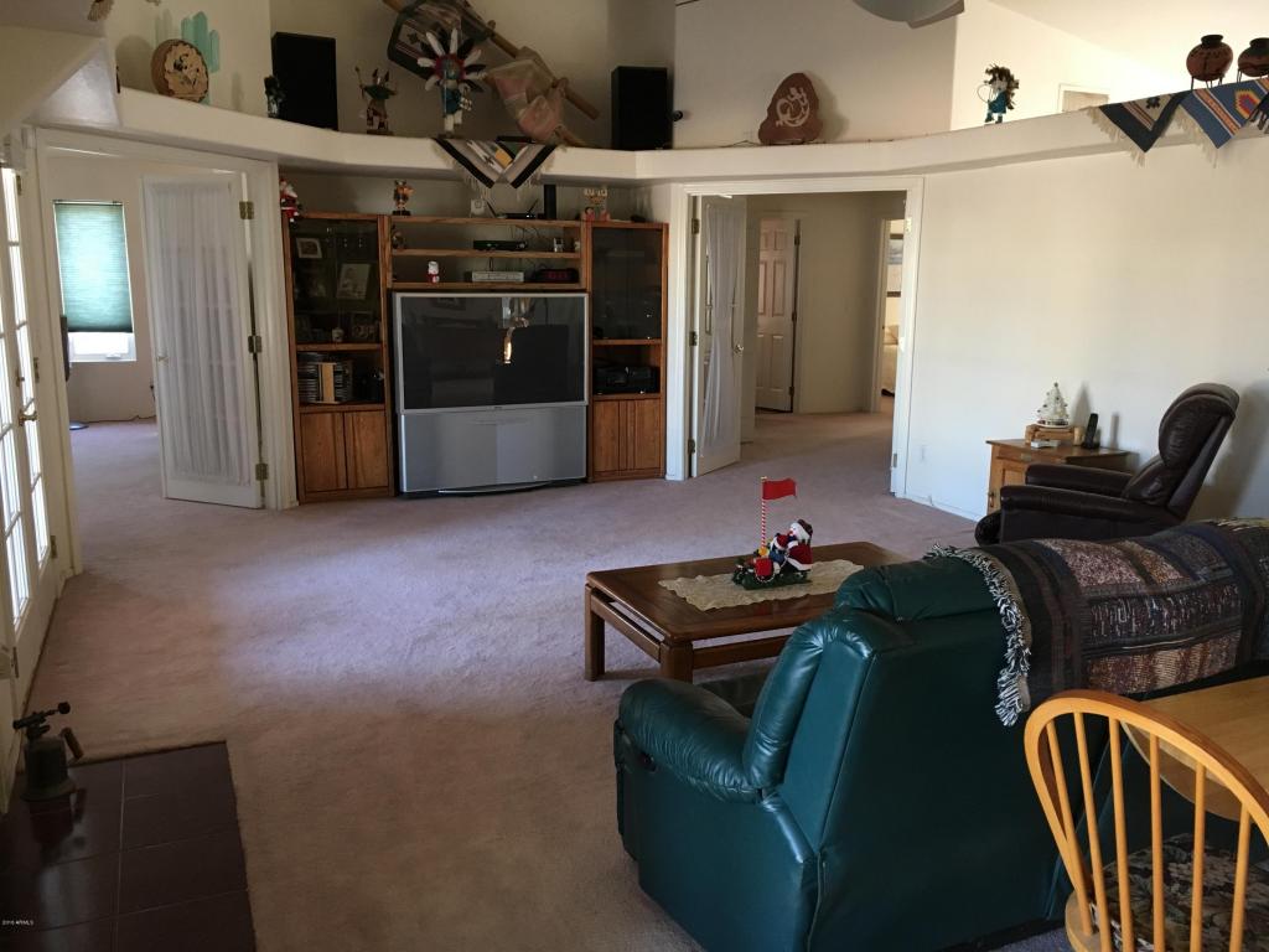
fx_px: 1063
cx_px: 634
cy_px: 476
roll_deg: -0.1
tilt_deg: -11.0
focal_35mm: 29
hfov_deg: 61.7
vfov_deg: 48.2
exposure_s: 1/30
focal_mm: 4.15
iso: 125
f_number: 2.2
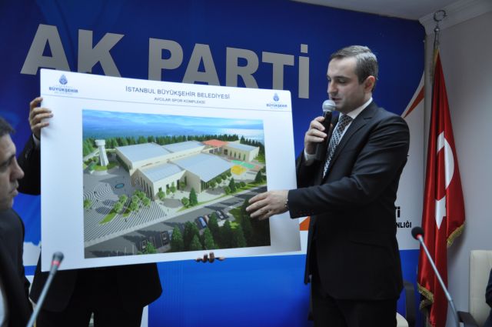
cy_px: 164
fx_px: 491
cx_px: 246
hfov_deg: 53.2
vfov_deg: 36.8
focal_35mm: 36
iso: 400
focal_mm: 24
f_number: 4.5
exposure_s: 1/80
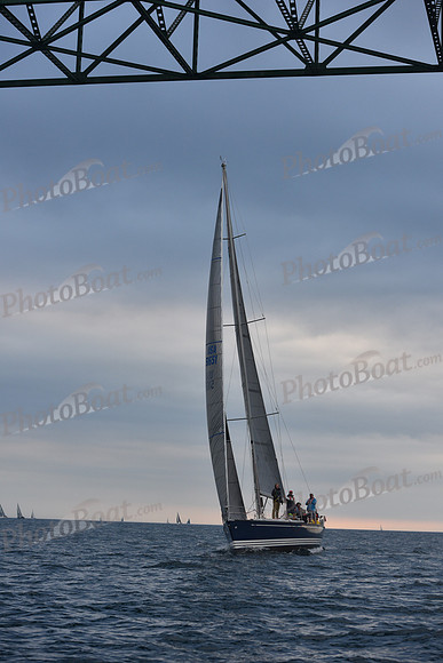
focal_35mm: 70
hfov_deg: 19.5
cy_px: 332
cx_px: 222
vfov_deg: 28.8
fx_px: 1291
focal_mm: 70
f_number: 5.6
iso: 400
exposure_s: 1/640
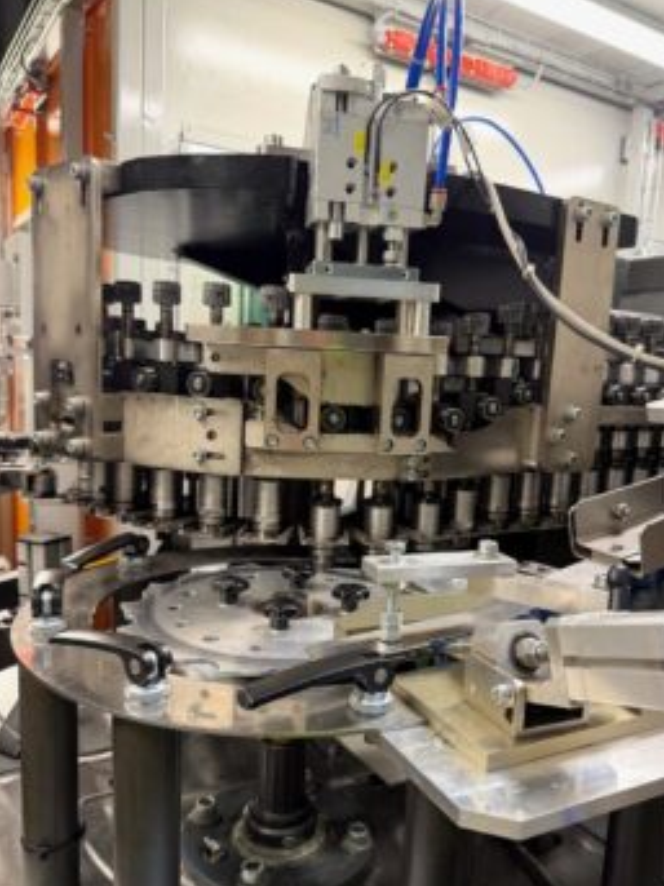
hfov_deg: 49.7
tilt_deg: -9.8
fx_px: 717
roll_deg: -2.1
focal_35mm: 28
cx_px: 359
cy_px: 483
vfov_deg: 63.3
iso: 125
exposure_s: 1/50
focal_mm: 6.76
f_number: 1.78
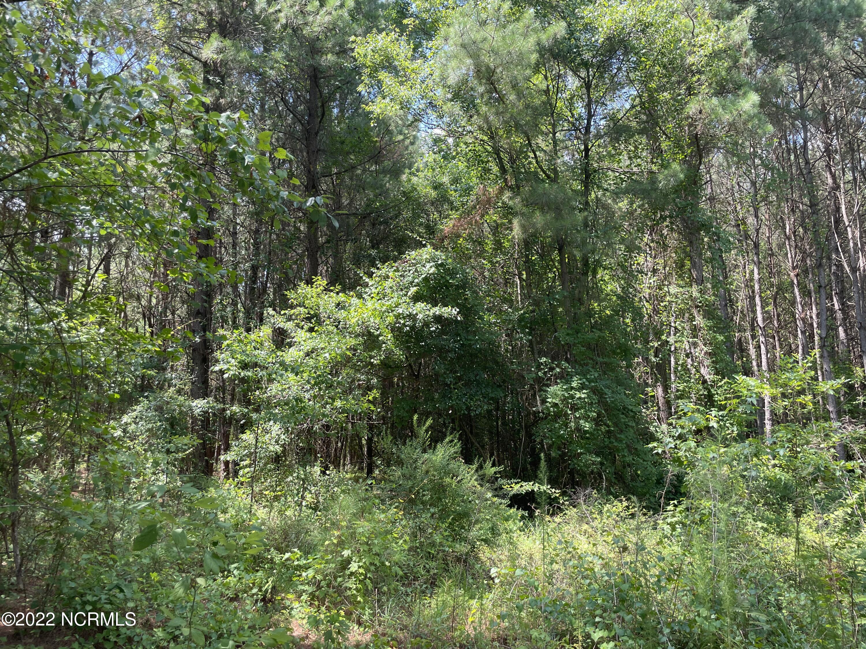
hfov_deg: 67.3
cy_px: 324
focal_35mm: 26
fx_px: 650
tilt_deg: +12.3
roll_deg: +0.3
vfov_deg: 53.1
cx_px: 433
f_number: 1.6
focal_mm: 4.2
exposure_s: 1/278
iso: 32
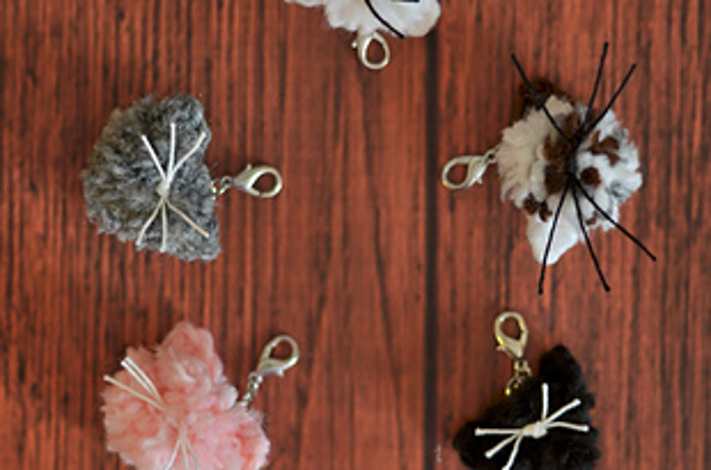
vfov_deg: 11.3
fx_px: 2384
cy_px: 221
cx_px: 353
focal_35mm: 121
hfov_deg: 17.0
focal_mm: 50
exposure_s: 1/6
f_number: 2.2
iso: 100
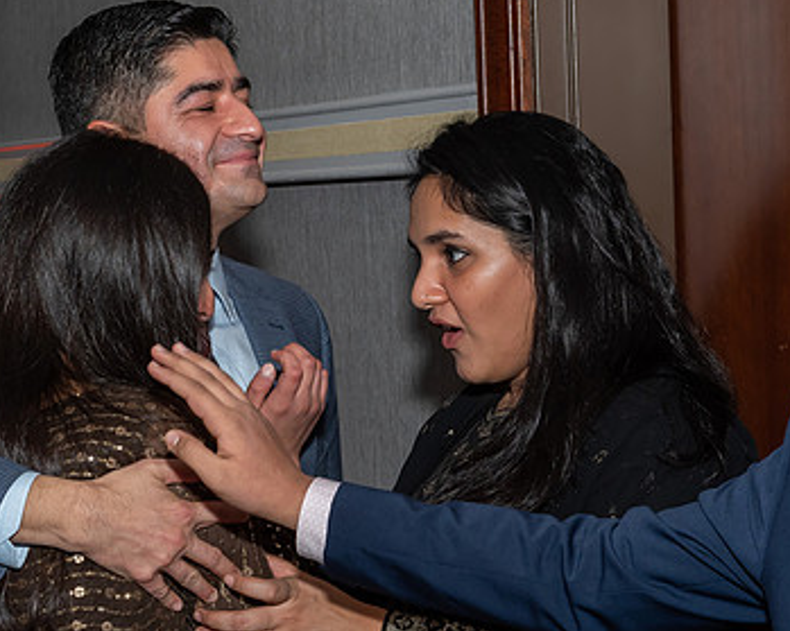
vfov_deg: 14.6
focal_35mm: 105
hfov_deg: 18.1
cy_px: 405
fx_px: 2454
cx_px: 159
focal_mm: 34
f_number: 6.3
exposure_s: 1/250
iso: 500
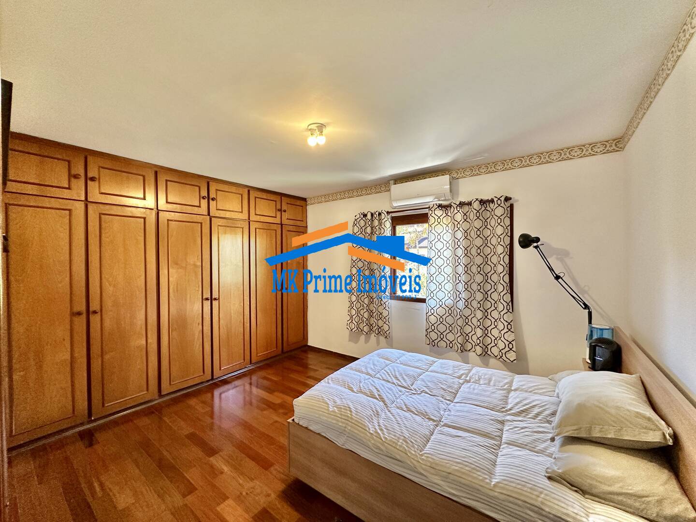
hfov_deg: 102.1
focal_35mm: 14
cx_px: 348
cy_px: 261
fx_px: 281
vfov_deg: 85.7
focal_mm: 2.22
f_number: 2.2
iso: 250
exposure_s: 1/120
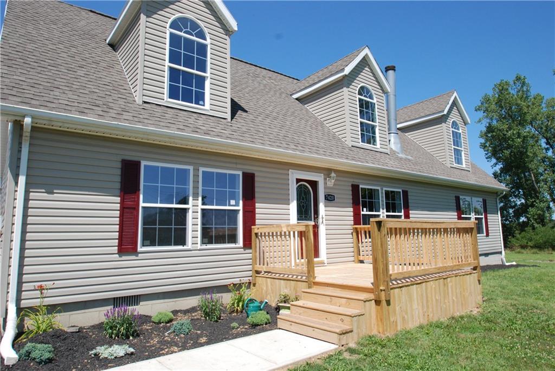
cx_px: 278
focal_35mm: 24
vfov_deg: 53.2
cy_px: 186
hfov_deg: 73.7
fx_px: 370
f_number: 11
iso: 400
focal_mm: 16
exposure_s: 1/500
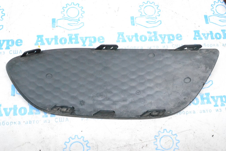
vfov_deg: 34.2
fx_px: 245
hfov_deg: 49.5
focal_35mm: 39
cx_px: 113
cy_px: 76
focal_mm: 26
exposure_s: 1/125
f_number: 10
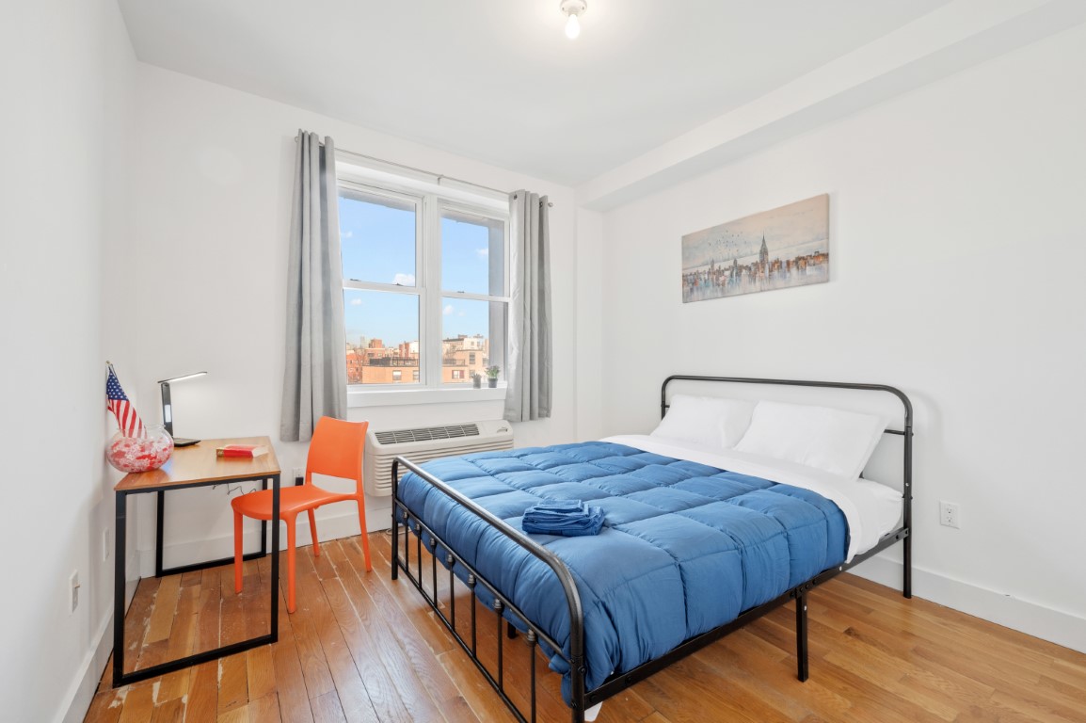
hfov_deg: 104.3
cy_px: 362
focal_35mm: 14
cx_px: 543
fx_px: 422
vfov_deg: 81.1
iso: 320
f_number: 11
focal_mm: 14
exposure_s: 1/3
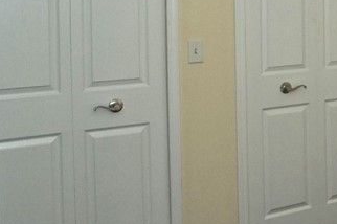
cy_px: 12
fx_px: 521
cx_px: 400
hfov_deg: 30.6
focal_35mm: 56
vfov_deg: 23.5
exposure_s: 1/160
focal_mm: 11
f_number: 4.5
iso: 800
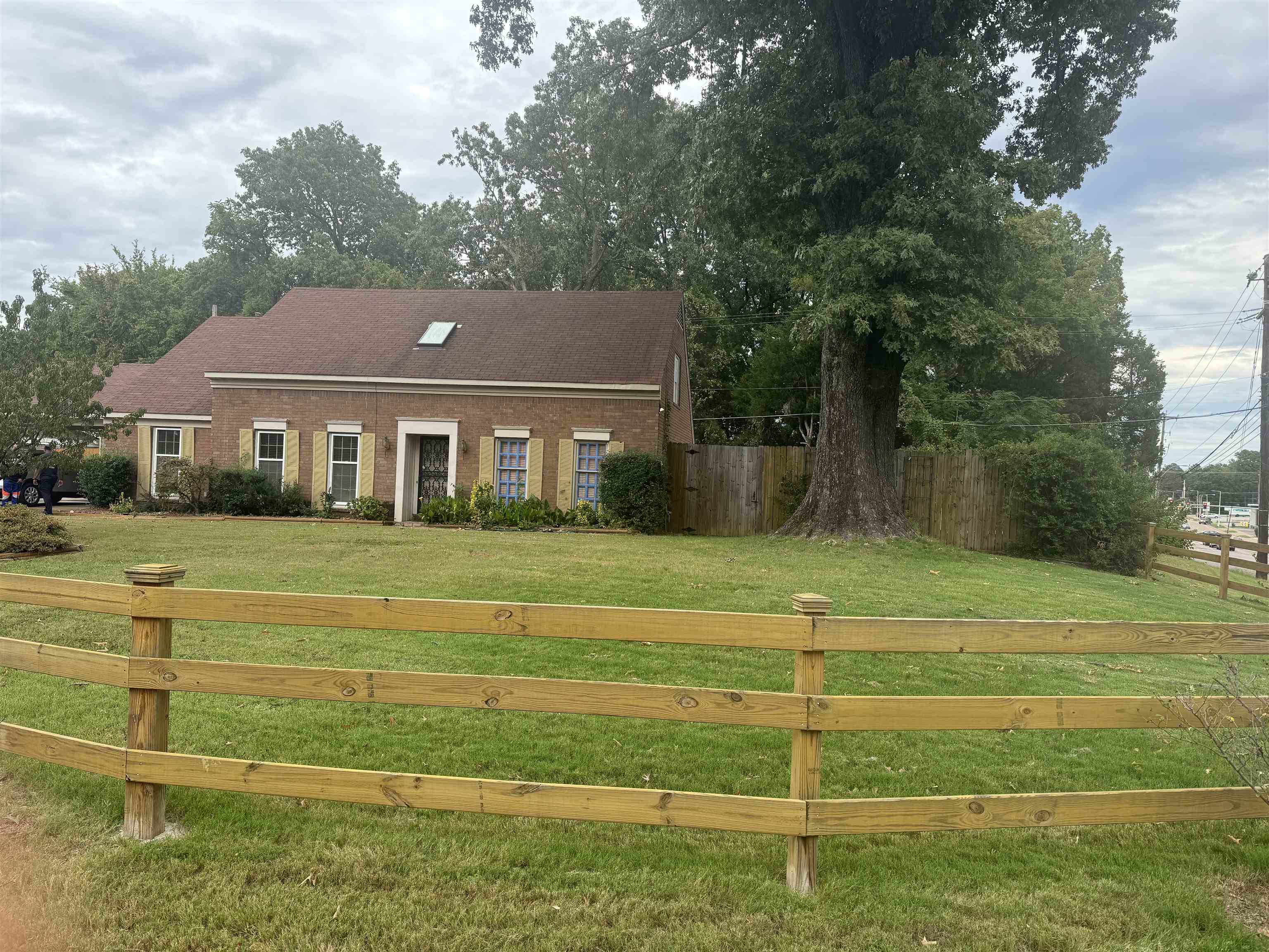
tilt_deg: -0.7
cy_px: 476
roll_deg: -2.6
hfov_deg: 71.6
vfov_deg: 56.8
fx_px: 880
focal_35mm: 24
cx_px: 634
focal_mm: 6.76
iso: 80
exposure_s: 1/980
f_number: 1.78
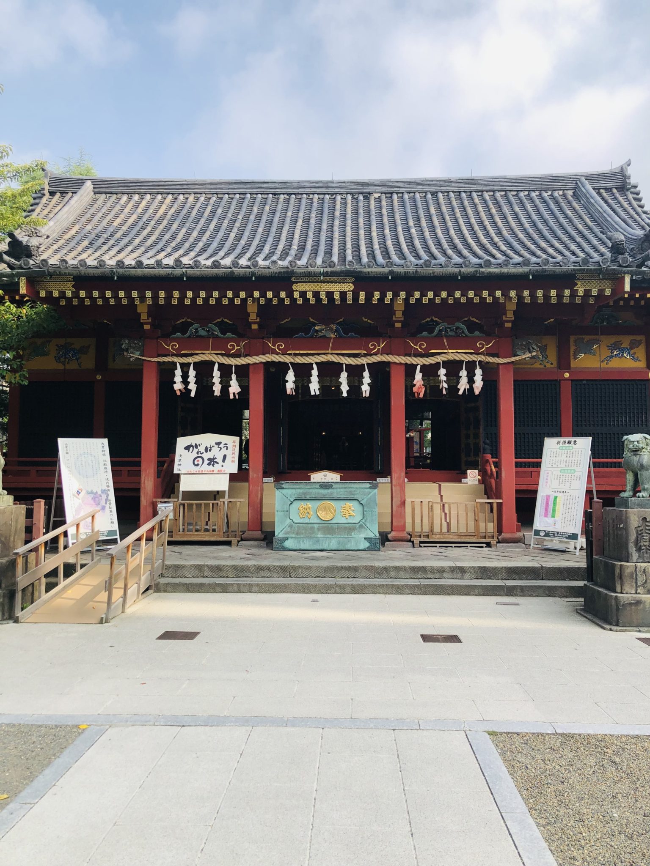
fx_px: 701
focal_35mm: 28
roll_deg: -0.7
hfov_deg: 49.7
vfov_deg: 63.4
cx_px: 325
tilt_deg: +3.5
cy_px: 433
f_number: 1.8
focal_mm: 3.99
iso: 20
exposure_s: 1/1056
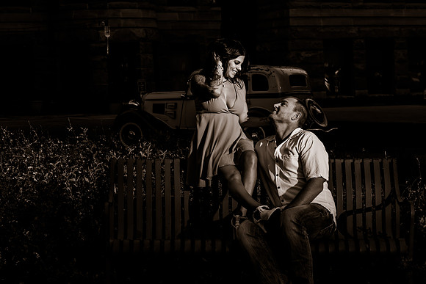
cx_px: 156
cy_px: 138
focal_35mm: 92
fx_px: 1090
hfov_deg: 22.0
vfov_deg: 14.9
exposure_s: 1/125
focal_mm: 62
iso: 200
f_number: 7.1
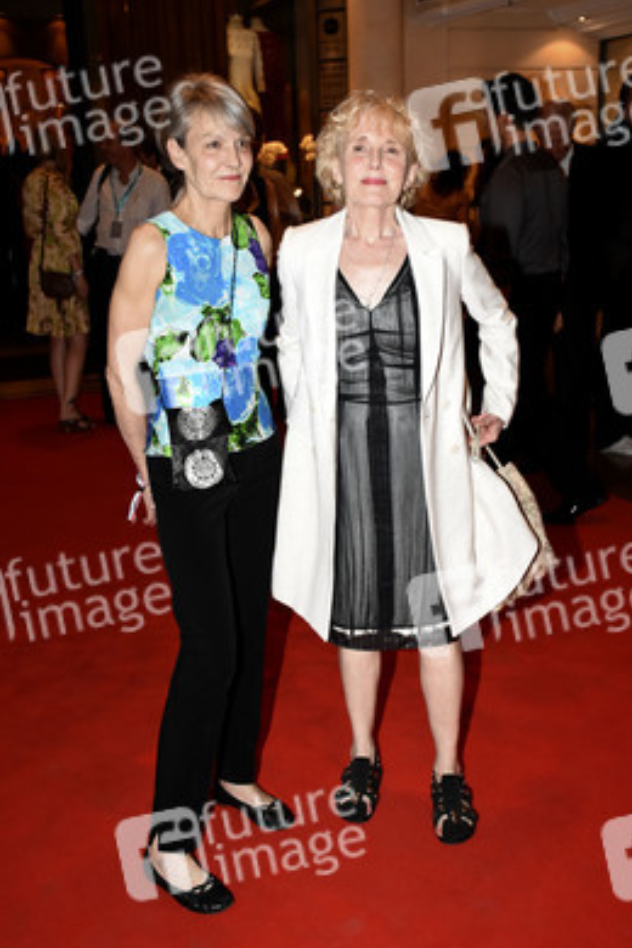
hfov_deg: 32.2
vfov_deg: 46.9
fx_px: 1093
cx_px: 311
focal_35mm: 42
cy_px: 479
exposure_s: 1/100
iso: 1600
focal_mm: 27
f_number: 4.5
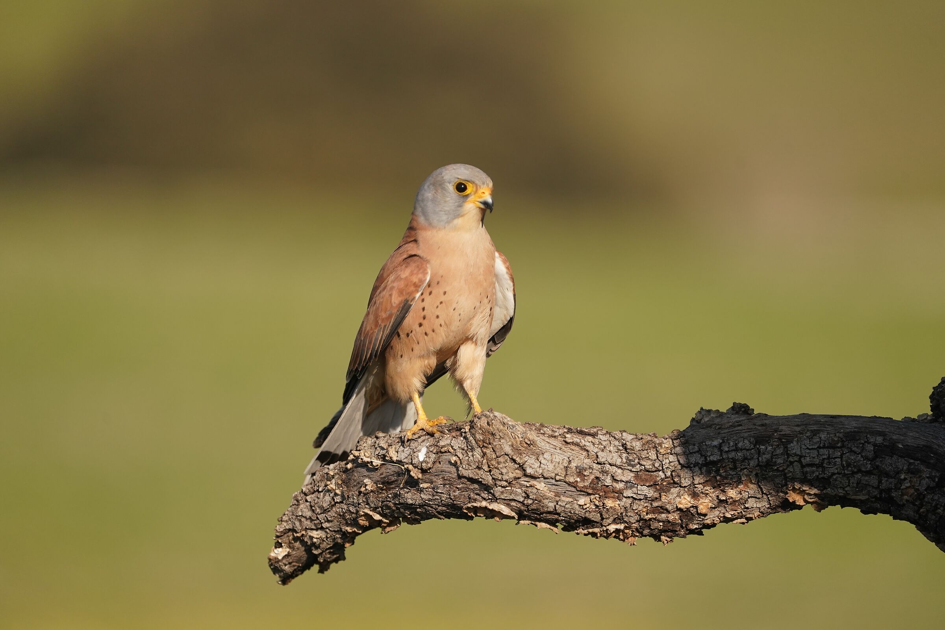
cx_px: 472
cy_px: 315
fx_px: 15749
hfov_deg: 3.4
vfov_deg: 2.3
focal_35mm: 600
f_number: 6.3
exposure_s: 1/1250
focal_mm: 600
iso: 800
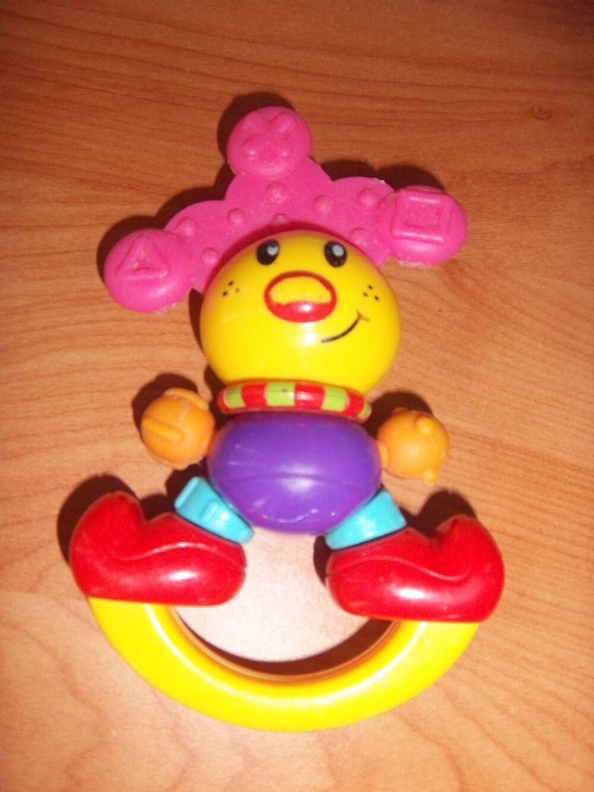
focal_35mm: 28
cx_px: 297
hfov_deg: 49.8
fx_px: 641
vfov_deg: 63.4
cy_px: 396
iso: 64
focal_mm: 5.1
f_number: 3.5
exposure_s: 1/64
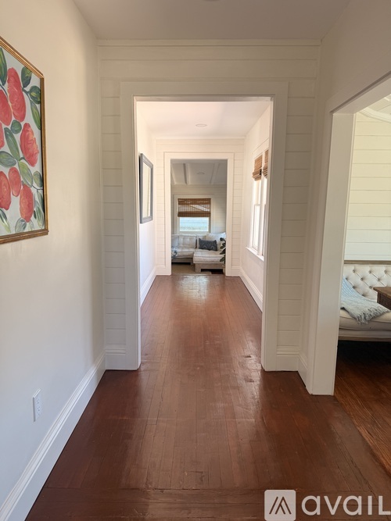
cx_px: 196
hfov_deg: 56.8
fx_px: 362
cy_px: 260
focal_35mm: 24
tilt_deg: -8.3
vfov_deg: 71.6
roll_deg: -0.5
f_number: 1.78
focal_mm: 6.76
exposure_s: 1/121
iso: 100
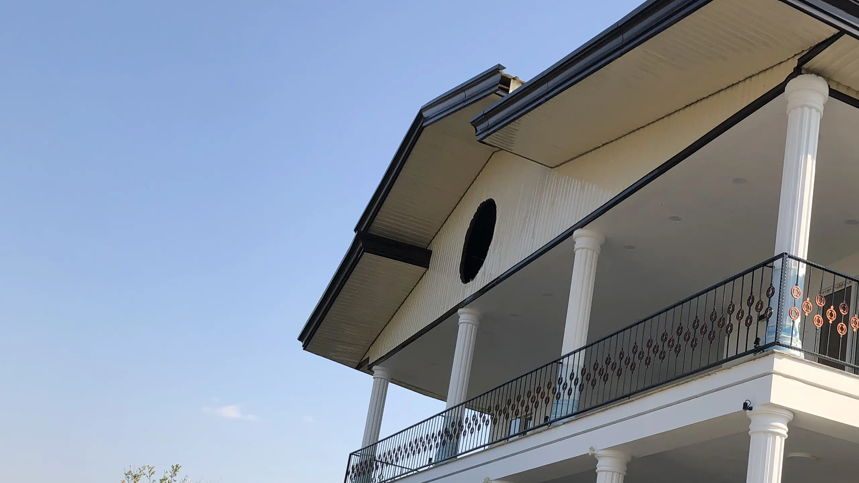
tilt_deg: +13.8
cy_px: 425
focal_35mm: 48
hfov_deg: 41.4
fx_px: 1093
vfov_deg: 24.3
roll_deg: -6.3
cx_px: 660
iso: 20
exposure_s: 1/1715
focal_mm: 4
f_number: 1.8
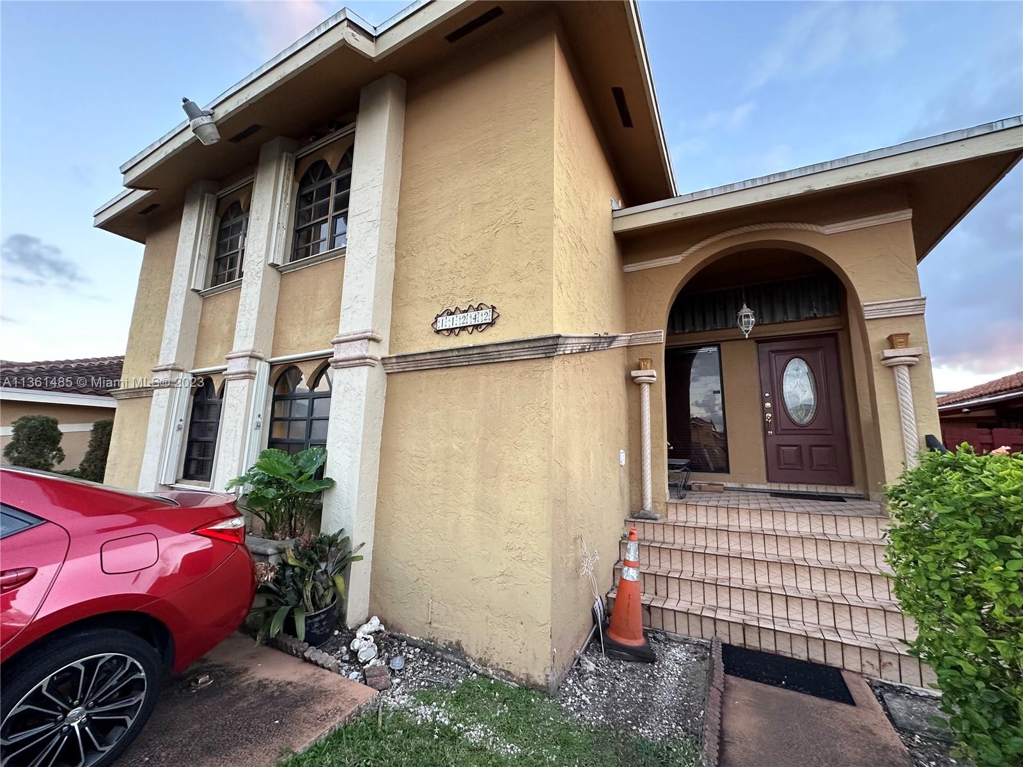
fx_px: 414
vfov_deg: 85.7
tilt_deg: +8.5
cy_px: 384
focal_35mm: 14
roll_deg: -1.1
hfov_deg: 102.1
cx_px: 512
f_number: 2.2
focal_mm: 2.22
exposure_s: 1/99
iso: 160
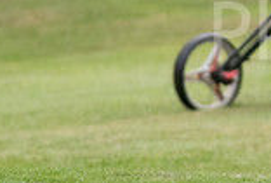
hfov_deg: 1.1
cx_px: 433
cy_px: -8
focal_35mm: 1934
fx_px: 14601
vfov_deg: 0.7
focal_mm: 300
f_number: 4
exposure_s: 1/2000
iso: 1600
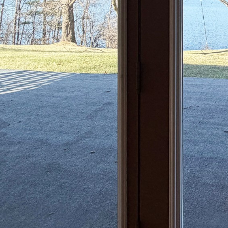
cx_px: 271
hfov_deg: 31.6
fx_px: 335
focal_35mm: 45
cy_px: -21
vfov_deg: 33.0
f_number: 2.2
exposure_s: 1/502
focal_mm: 2.22
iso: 50
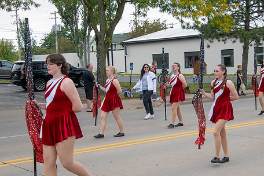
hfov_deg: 28.7
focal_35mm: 70
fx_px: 513
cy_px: 105
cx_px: 167
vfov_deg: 19.4
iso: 3200
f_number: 11
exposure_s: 1/500
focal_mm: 55
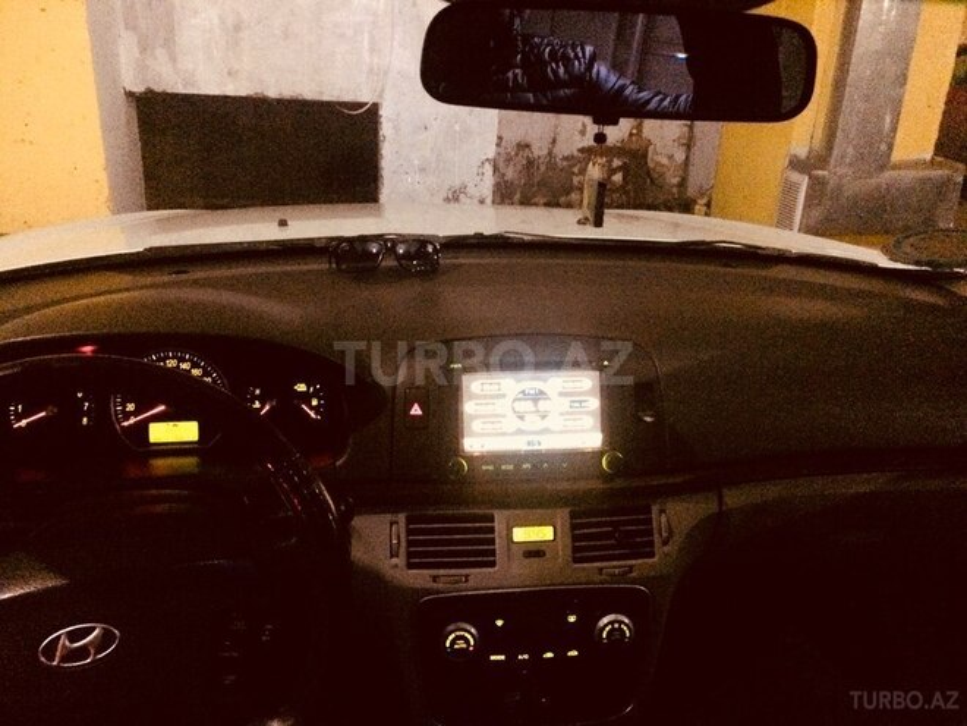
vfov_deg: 48.2
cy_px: 363
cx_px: 484
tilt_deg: -23.4
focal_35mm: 29
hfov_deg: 61.7
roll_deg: -4.2
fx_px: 810
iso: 1000
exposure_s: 1/17
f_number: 2.2
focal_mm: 4.15
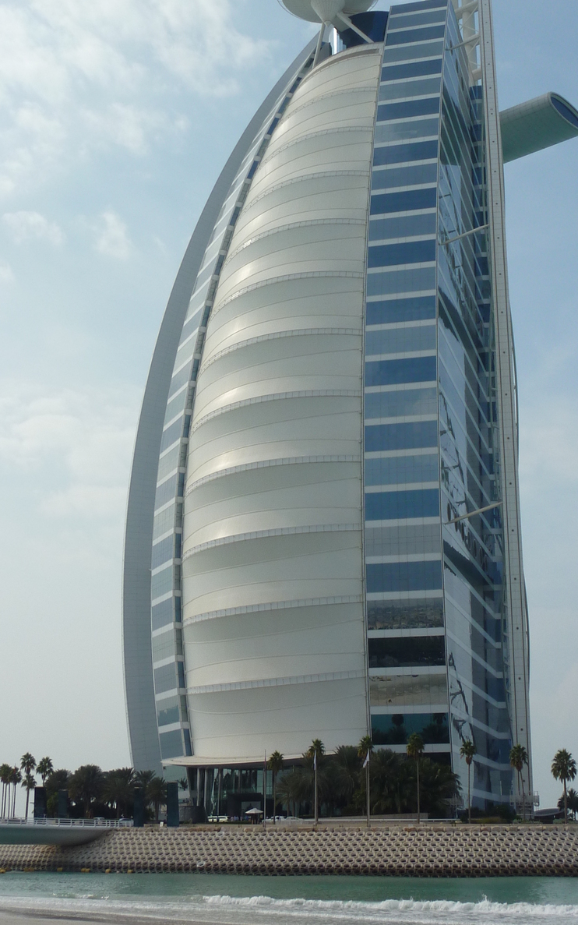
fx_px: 1260
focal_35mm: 50
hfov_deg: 25.8
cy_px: 392
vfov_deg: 40.2
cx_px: 344
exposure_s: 1/640
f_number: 5.6
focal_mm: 5.7
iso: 80
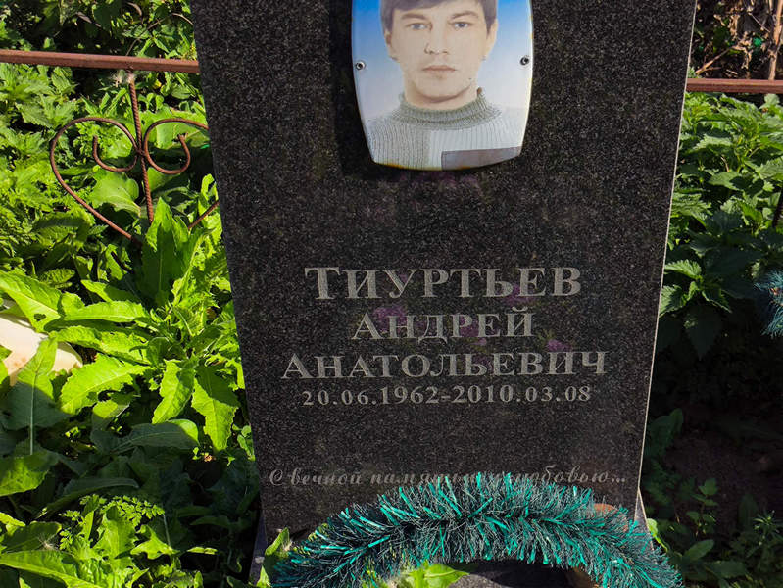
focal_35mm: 50
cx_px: 392
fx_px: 1131
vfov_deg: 29.1
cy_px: 294
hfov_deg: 38.2
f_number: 1.7
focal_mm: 4.71
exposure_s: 1/1410
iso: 50
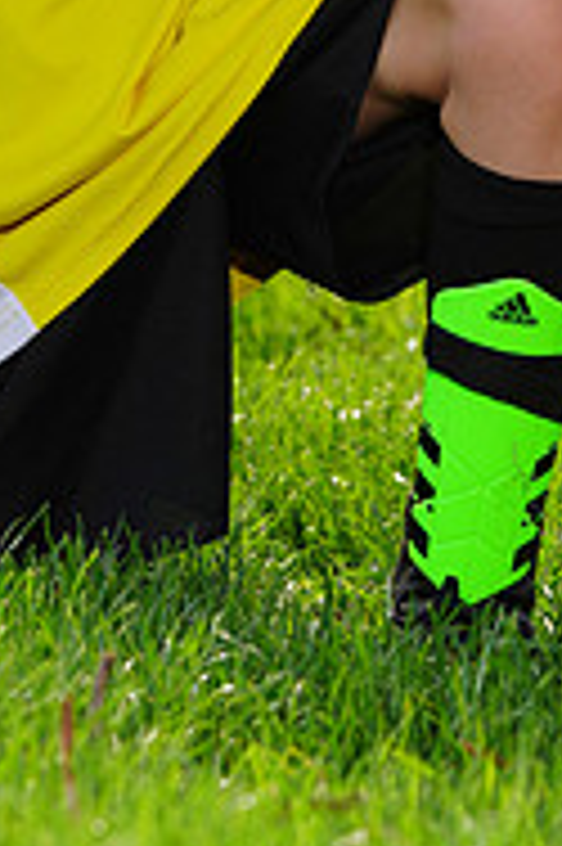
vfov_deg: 3.3
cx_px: 193
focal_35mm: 617
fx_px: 14474
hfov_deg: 2.2
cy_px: -333
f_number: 8
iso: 125
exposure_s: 1/200
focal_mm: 200
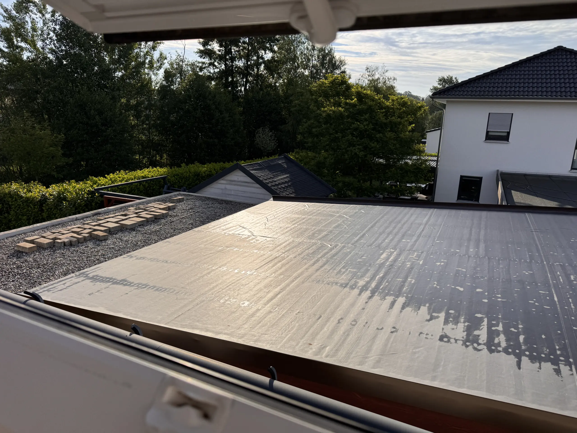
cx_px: 288
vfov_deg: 56.8
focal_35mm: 24
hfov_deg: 71.6
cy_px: 216
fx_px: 400
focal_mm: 6.76
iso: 80
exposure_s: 1/7092
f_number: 1.78
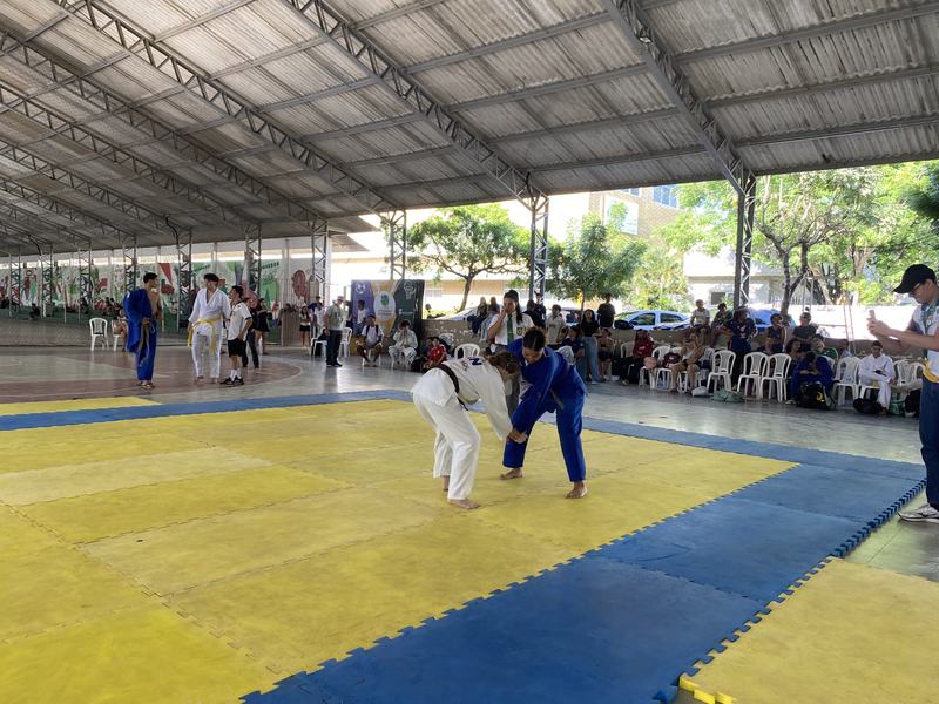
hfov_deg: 67.3
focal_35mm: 26
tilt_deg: -3.1
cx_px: 470
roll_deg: -2.5
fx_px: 705
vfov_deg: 53.1
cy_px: 352
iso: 50
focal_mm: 4.25
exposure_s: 1/121
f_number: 1.8
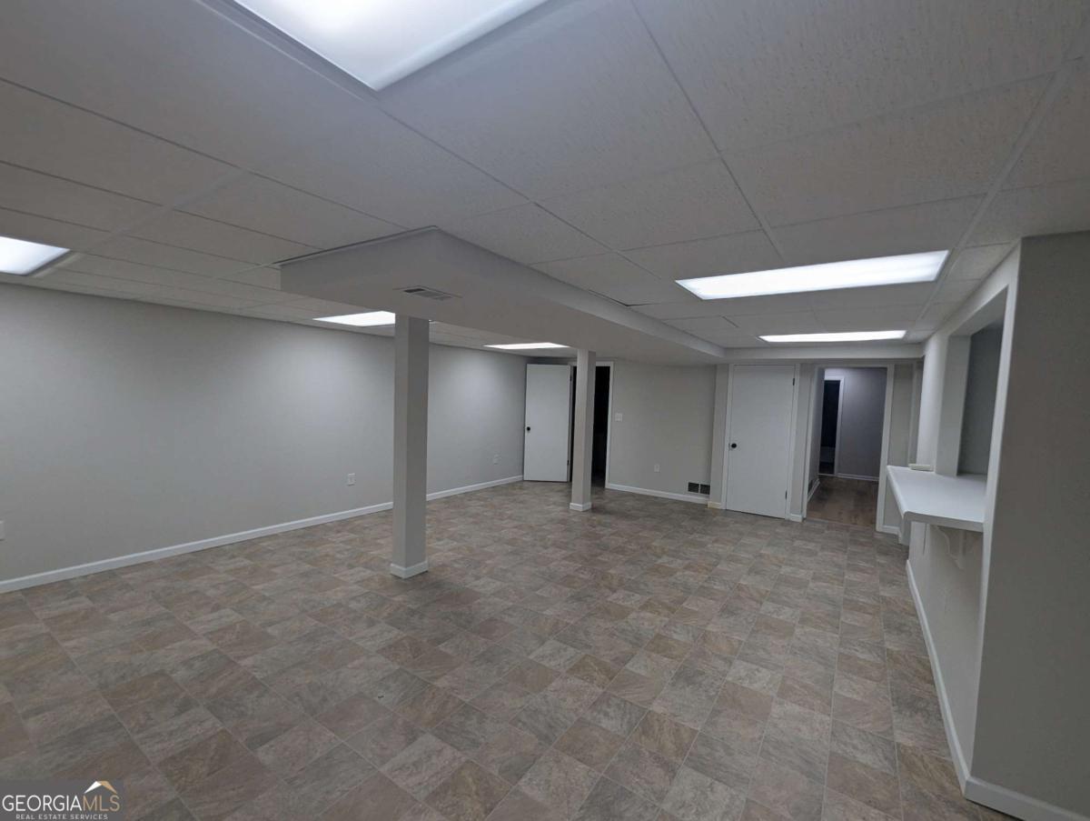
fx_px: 410
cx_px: 545
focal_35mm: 13
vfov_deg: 90.0
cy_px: 410
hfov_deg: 106.1
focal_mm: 1.95
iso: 41
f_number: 2.2
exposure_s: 1/120
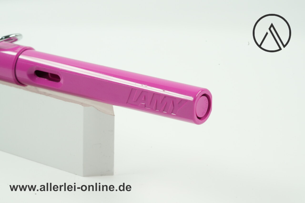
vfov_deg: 15.2
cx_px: 152
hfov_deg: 22.6
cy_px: 102
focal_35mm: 90
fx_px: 762
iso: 2500
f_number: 16
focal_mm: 90
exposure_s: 1/30
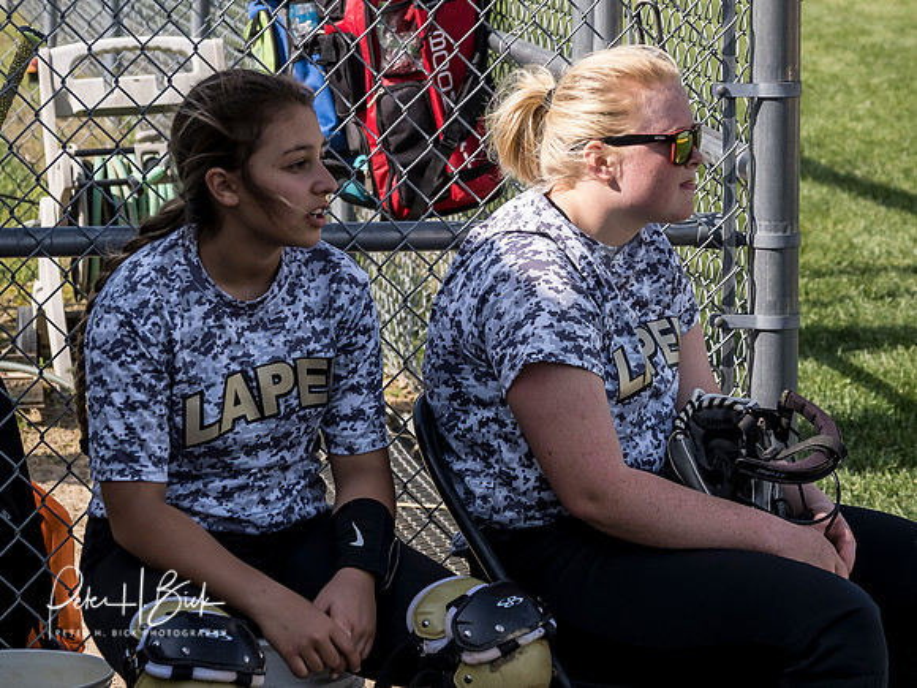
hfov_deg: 12.8
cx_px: 461
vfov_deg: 9.6
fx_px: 4088
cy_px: 222
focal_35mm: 154
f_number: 4.5
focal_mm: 54
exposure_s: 1/1250
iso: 320
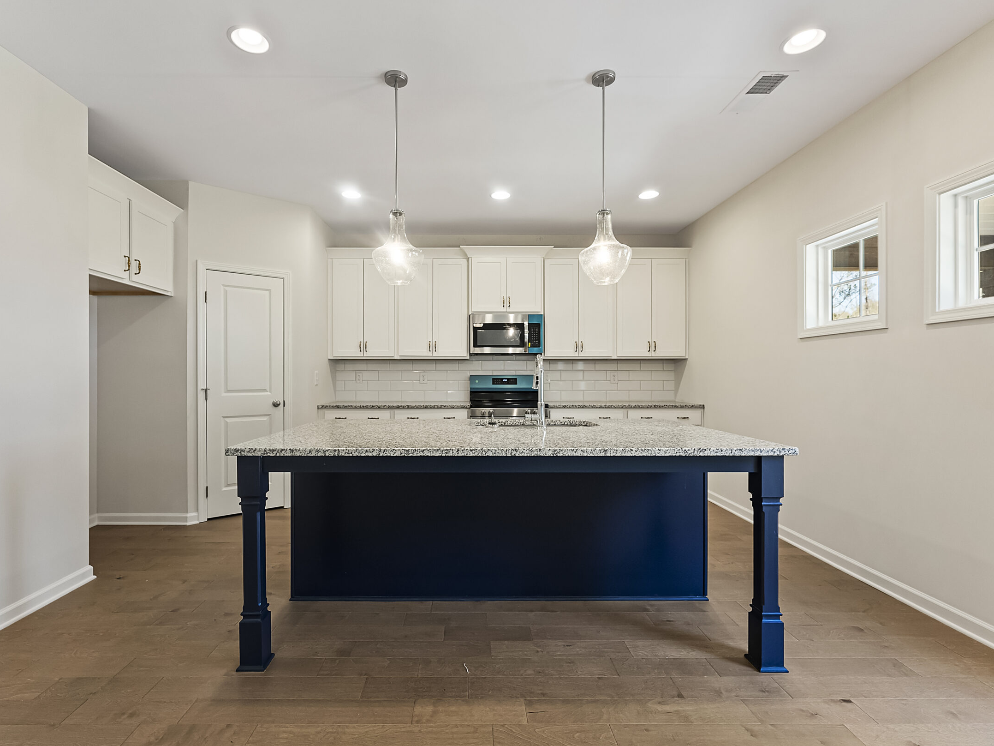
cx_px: 470
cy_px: 379
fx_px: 459
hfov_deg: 94.4
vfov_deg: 78.1
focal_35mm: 16
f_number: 7.1
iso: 400
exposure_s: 1/13
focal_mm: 14
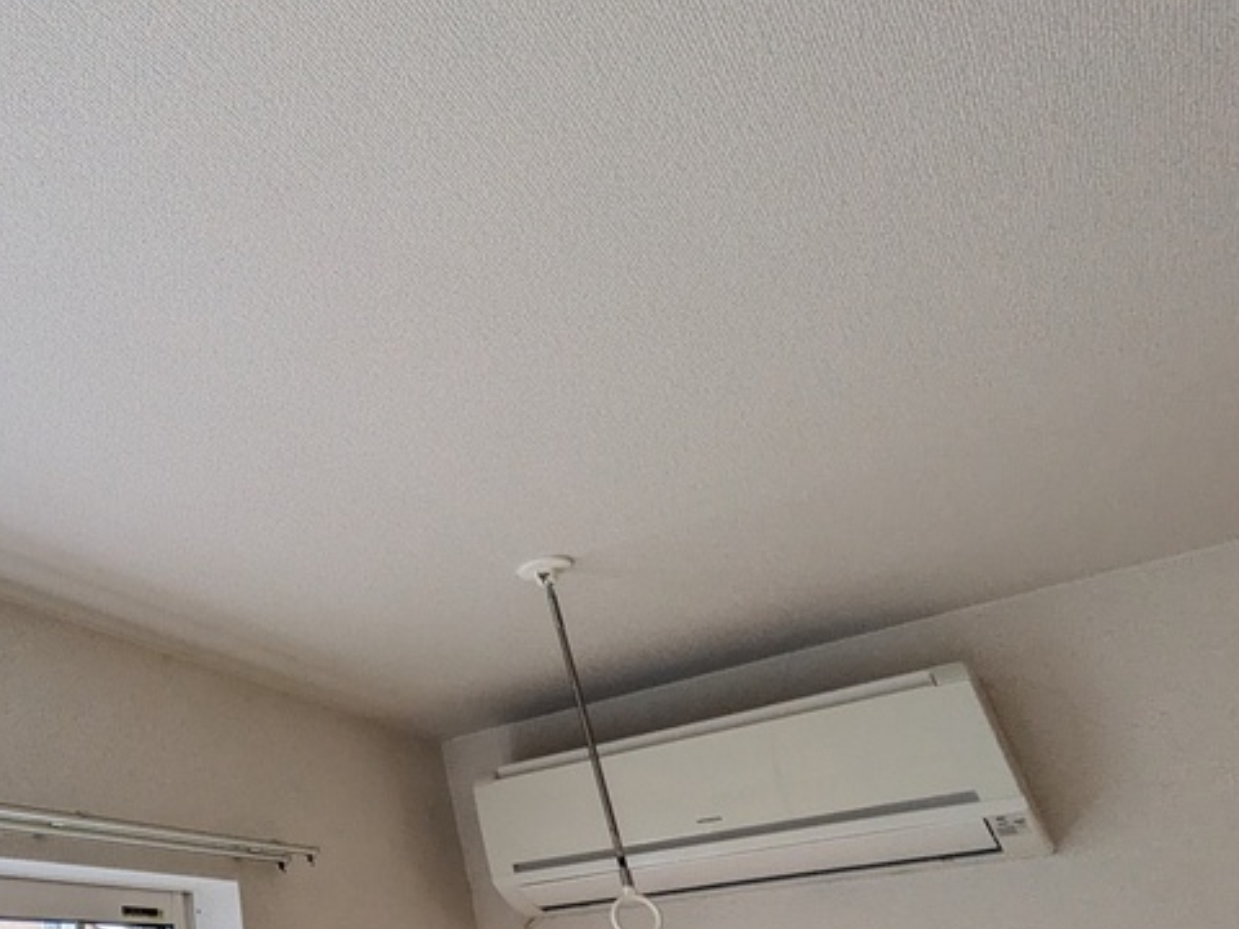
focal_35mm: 28
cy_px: 573
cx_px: 132
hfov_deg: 55.3
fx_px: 1002
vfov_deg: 49.3
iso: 126
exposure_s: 1/60
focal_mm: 1.83
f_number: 2.2
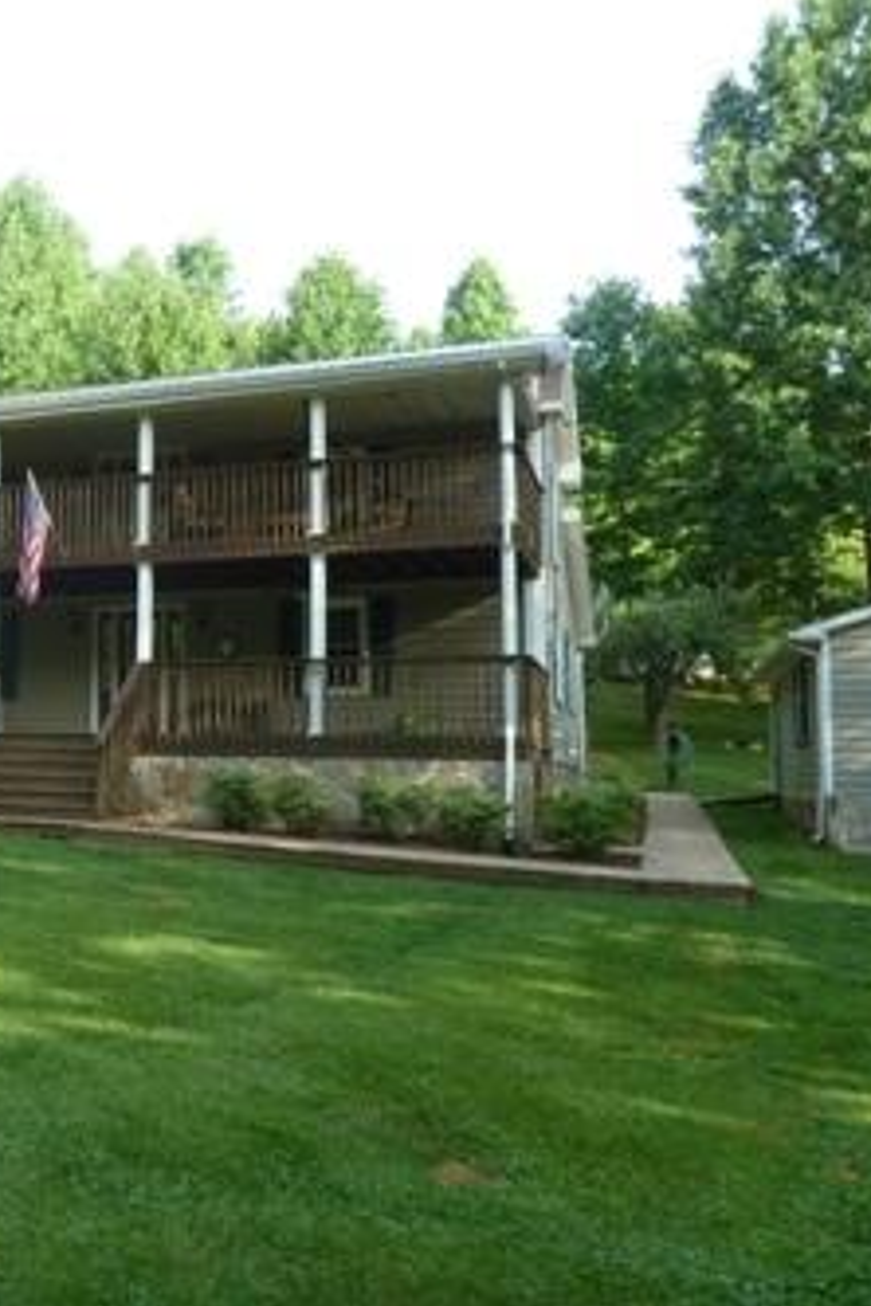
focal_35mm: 35
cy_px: 651
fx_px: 1270
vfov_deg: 54.4
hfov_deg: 34.5
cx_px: 4
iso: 80
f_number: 3.3
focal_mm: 4.1
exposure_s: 1/80
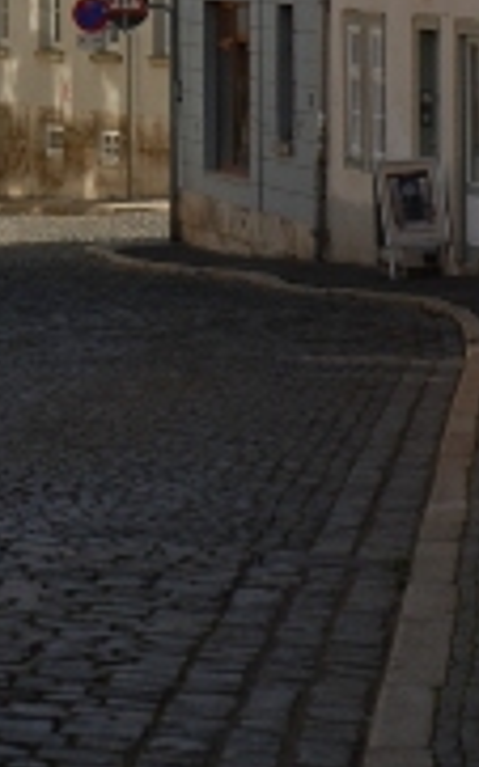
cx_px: 36
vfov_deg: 8.7
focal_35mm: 236
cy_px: -303
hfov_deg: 5.5
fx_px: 4933
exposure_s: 1/180
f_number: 7.1
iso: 100
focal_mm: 48
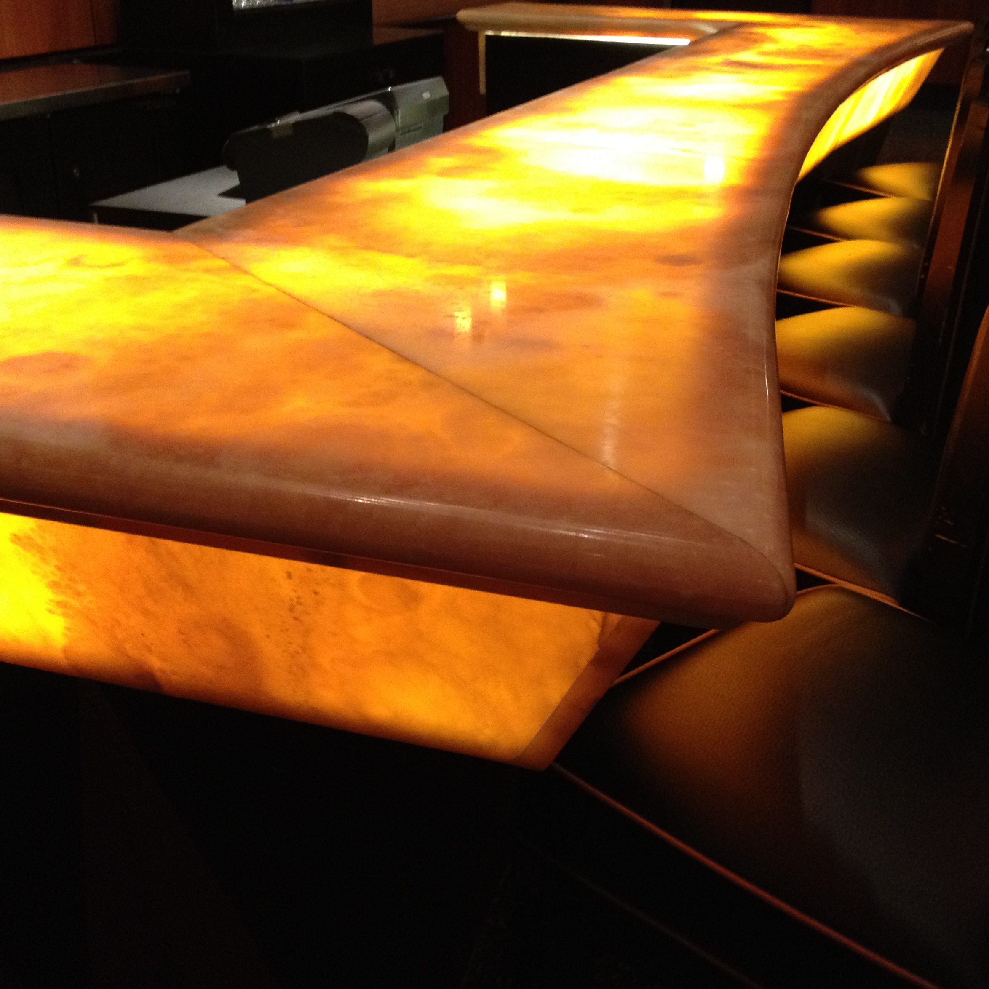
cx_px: 571
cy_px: 485
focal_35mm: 43
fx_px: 1390
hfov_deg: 39.1
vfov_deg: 39.2
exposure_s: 1/20
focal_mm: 4.28
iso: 320
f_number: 2.4
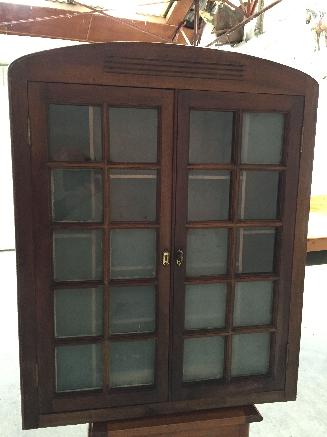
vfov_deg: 61.7
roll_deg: -1.2
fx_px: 365
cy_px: 218
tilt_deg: -9.2
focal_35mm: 29
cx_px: 164
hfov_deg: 48.2
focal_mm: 4.15
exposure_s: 1/25
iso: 250
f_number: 2.2
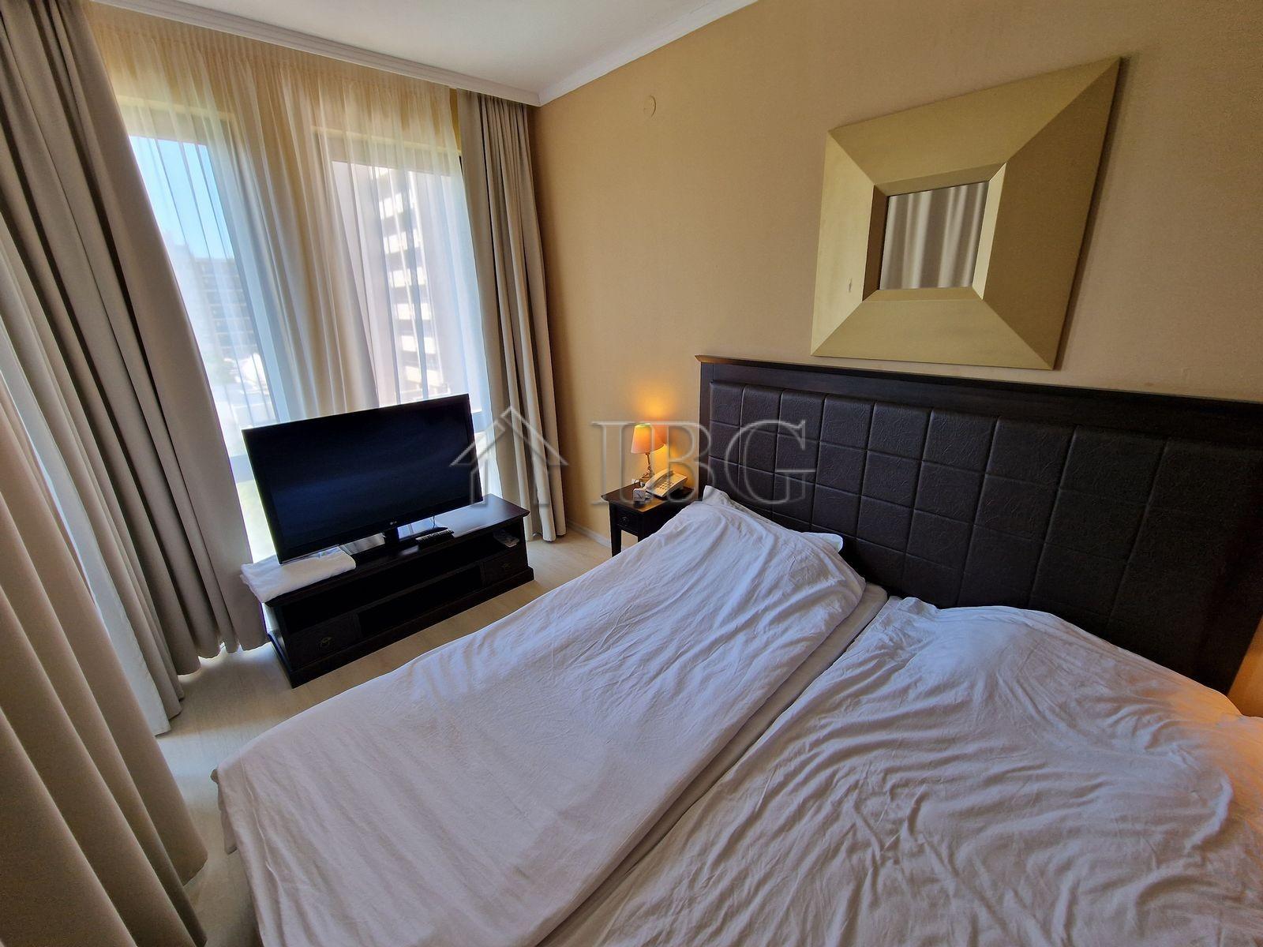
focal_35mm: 13
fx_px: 474
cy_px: 474
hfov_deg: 106.2
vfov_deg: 89.9
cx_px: 632
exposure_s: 1/100
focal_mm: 2.2
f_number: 2.2
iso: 64
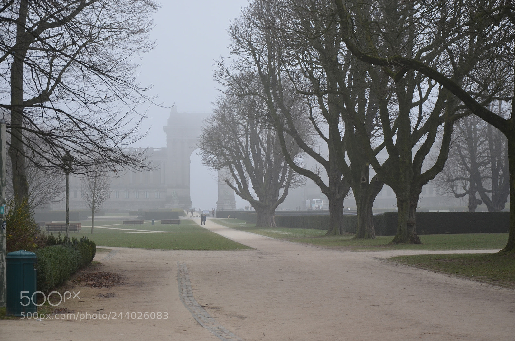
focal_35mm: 87
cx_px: 258
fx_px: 1242
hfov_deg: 23.4
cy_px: 170
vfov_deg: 15.6
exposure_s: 1/400
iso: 400
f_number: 5
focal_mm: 58
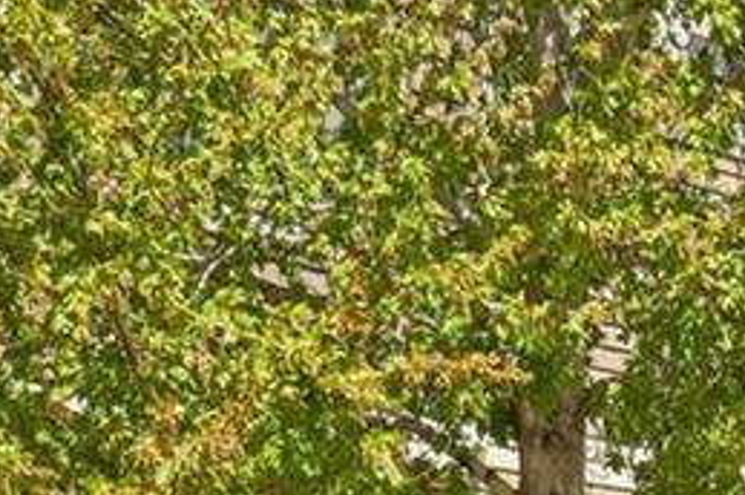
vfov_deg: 11.9
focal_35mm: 102
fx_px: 2110
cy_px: 999
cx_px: 1125
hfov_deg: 17.9
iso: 400
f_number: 8
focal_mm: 11
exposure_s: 1/1600
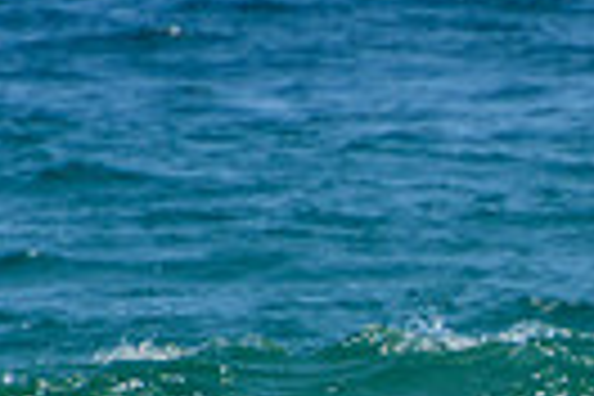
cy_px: 587
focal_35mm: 2642
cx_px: 940
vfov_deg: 0.5
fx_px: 43590
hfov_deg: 0.8
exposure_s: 1/2000
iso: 250
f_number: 5.6
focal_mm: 400
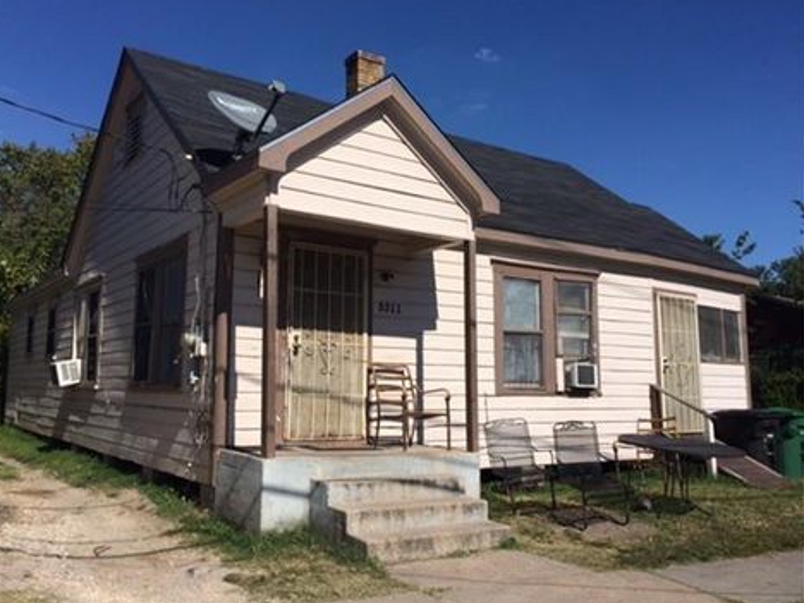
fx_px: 720
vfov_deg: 45.4
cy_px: 289
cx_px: 376
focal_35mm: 31
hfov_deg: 58.3
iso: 32
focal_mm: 4.15
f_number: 2.2
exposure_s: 1/4566
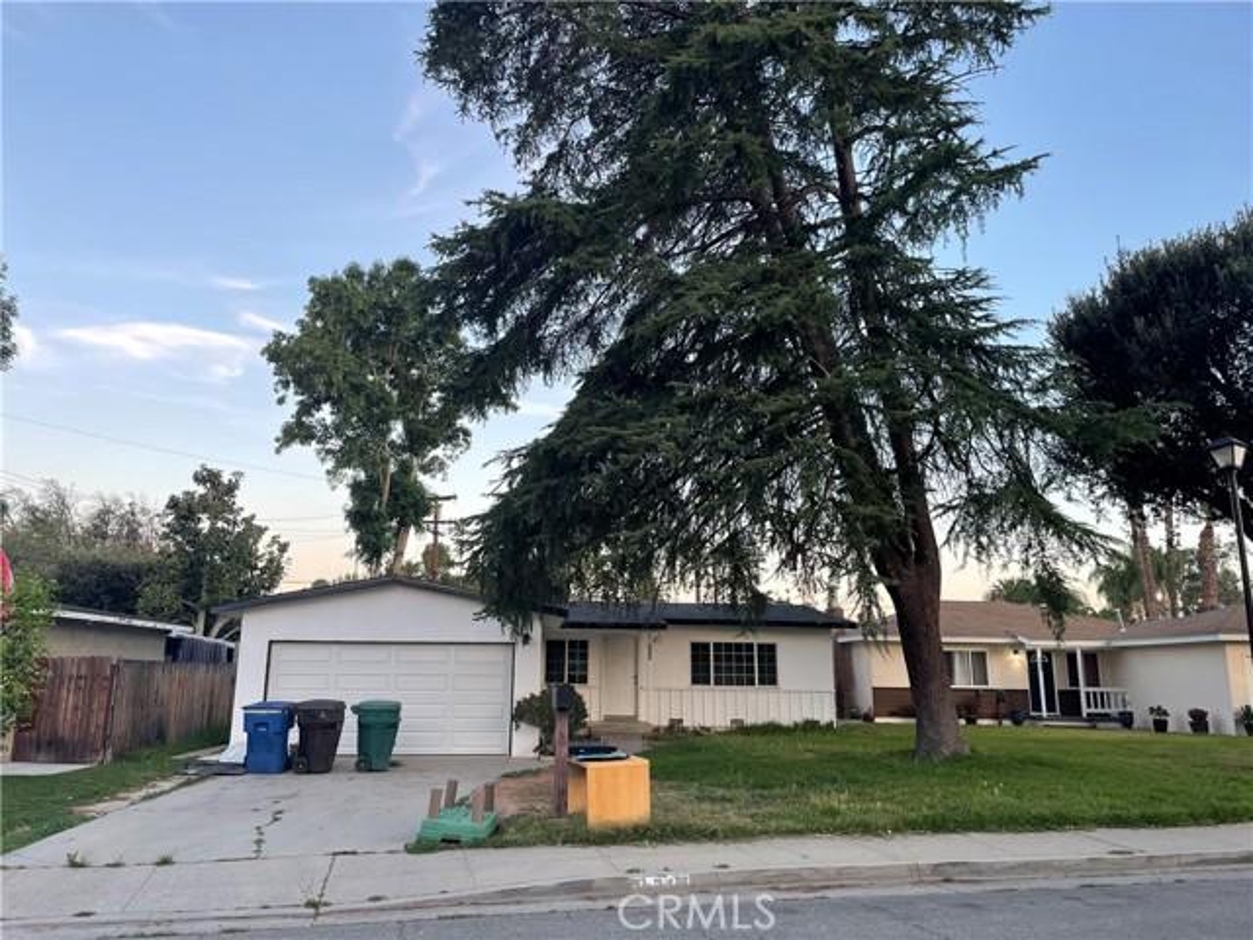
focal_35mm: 26
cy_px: 470
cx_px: 626
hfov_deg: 67.3
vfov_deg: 53.1
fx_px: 941
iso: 50
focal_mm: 4.2
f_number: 1.6
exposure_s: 1/121
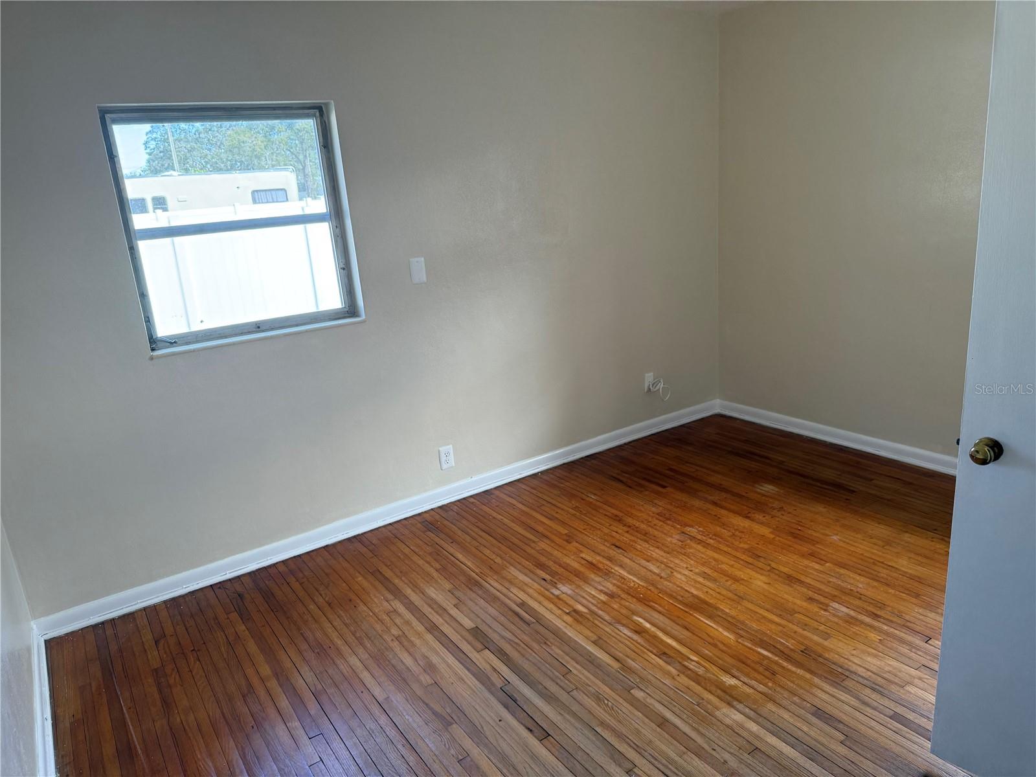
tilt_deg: -17.7
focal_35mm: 24
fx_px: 718
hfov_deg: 71.6
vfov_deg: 56.8
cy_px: 388
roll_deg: +4.4
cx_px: 518
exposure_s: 1/120
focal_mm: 6.76
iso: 160
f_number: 1.78
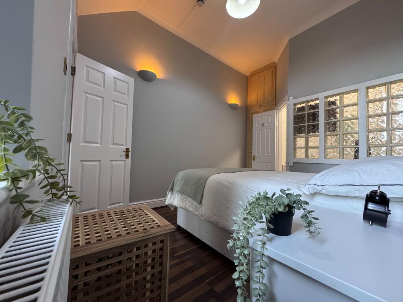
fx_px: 163
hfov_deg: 102.1
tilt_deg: +2.9
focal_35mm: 14
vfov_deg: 85.7
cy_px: 151
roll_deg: -1.0
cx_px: 202
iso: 250
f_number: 2.2
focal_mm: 2.22
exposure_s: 1/100
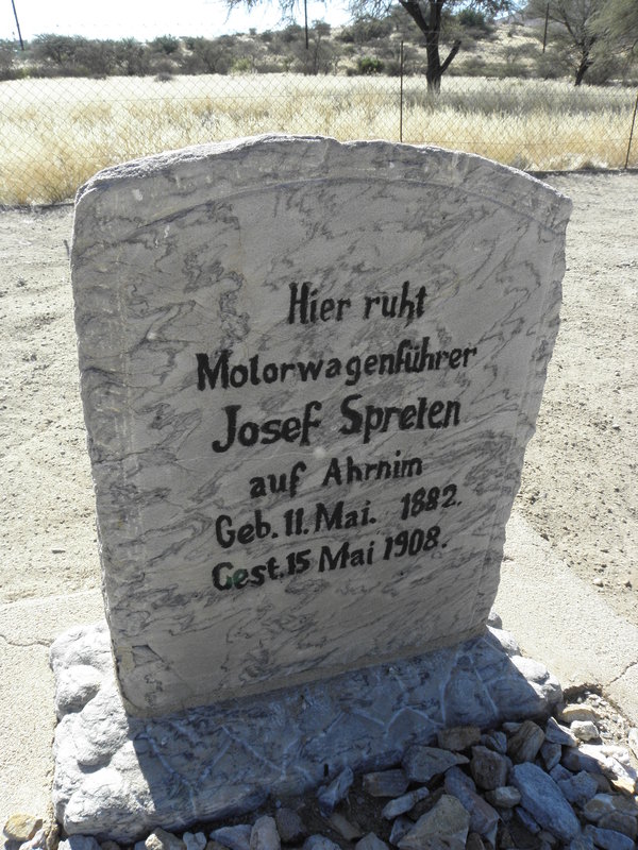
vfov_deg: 67.3
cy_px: 425
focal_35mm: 26
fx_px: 639
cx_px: 319
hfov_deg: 53.1
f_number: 5.6
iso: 64
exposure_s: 1/160
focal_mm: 4.6
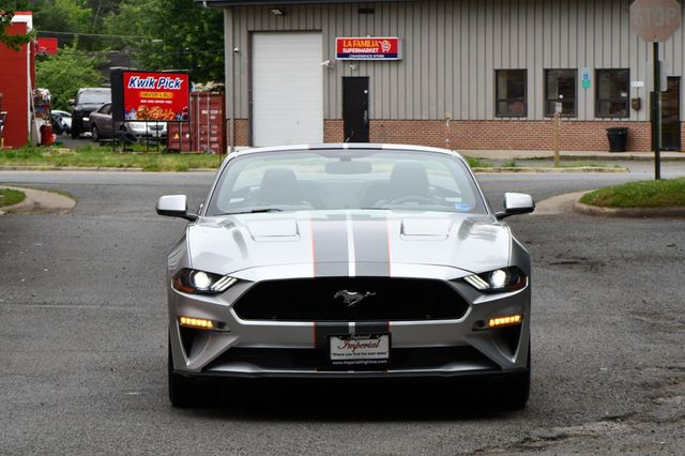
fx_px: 2567
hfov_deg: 15.2
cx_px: 342
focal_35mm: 135
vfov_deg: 10.1
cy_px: 228
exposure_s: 1/250
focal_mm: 90
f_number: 7.1
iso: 200
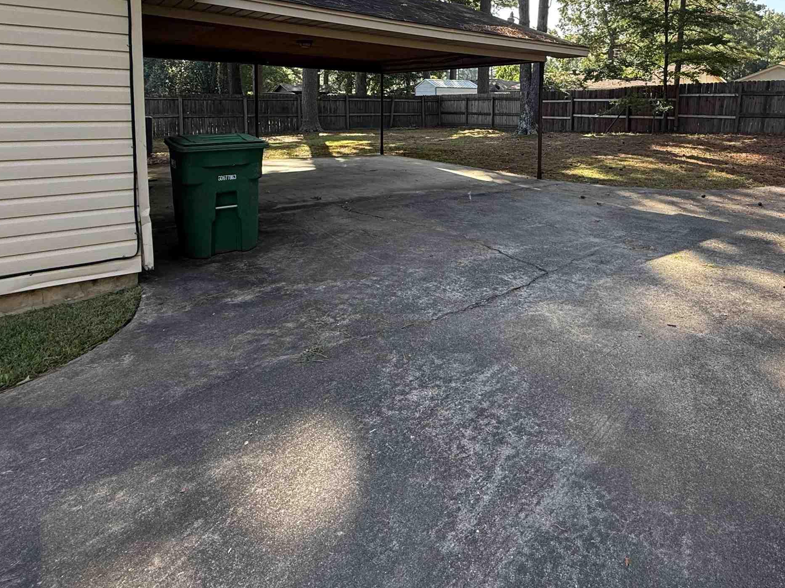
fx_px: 522
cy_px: 139
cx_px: 518
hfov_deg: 71.9
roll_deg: +0.8
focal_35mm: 23
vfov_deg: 55.7
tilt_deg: -3.0
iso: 64
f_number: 2.2
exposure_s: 1/254
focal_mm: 2.22
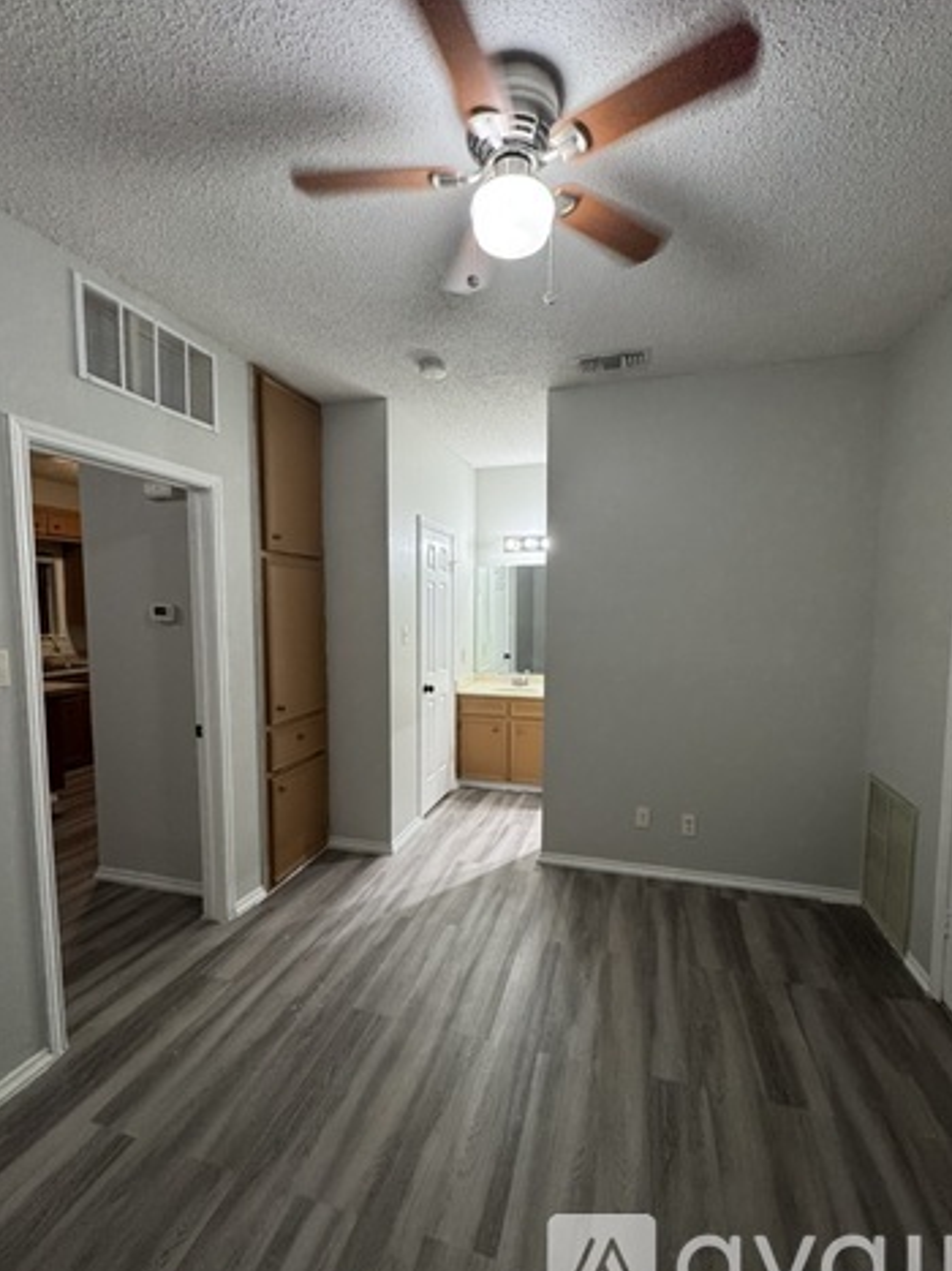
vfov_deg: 98.2
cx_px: 477
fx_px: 550
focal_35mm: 15
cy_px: 642
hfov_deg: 81.7
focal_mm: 2.22
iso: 250
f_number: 2.2
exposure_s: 1/120
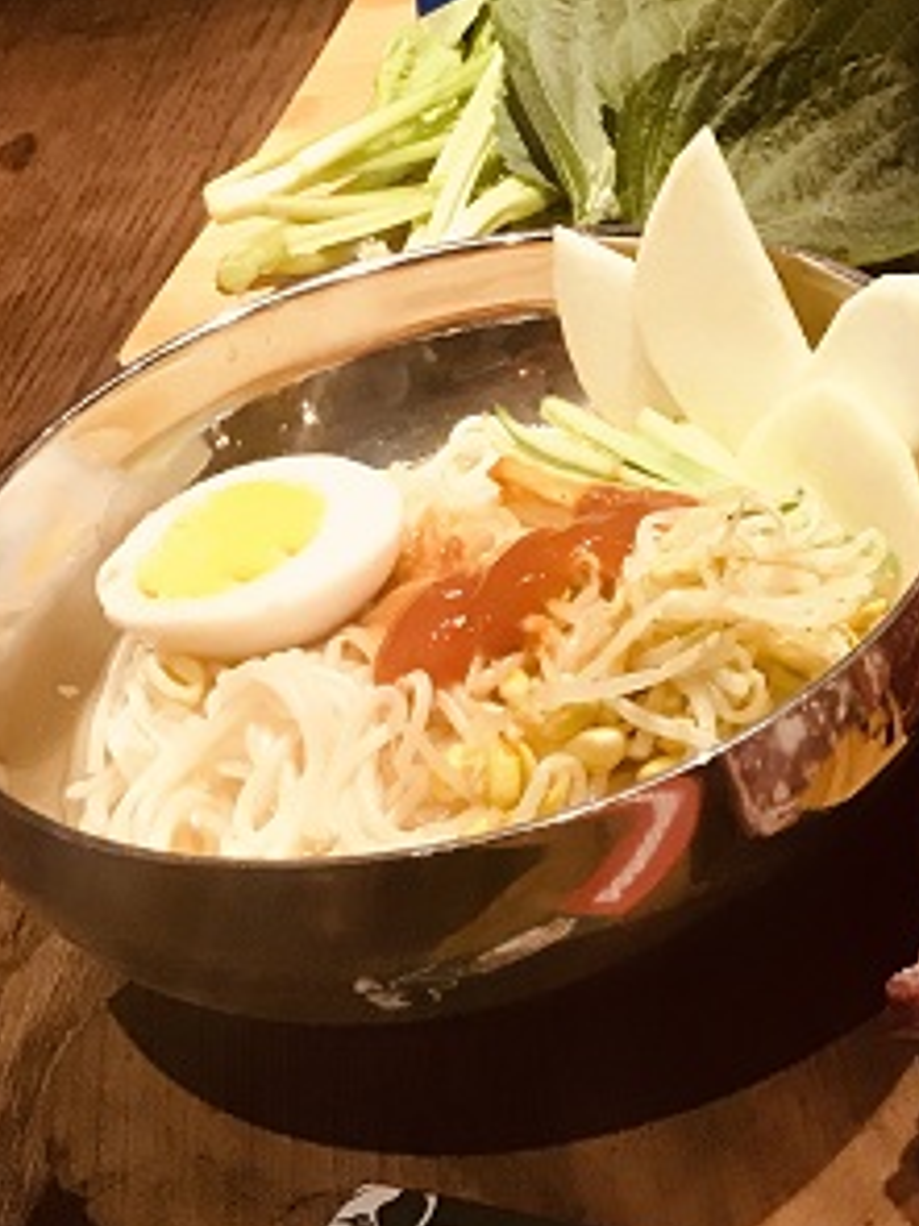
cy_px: -75
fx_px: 2692
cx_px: 1148
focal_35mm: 76
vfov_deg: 24.2
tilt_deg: -23.3
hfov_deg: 18.2
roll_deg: +5.0
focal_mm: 3.99
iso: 80
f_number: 1.8
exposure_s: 1/17
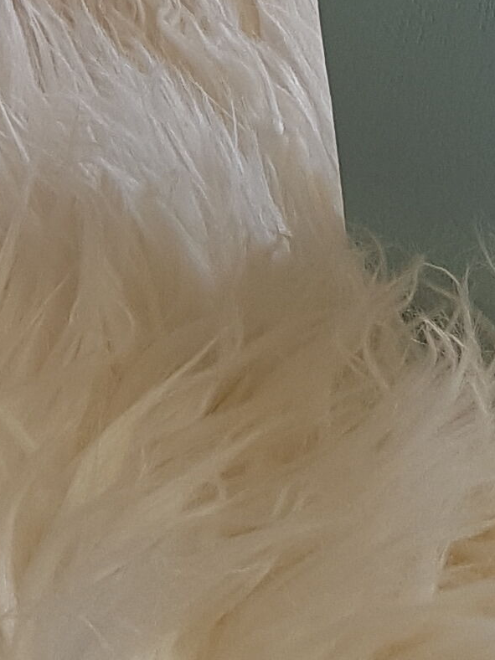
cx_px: 75
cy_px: -734
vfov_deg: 12.7
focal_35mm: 133
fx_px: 2536
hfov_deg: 11.1
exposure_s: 1/195
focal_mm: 4.2
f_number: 1.7
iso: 40
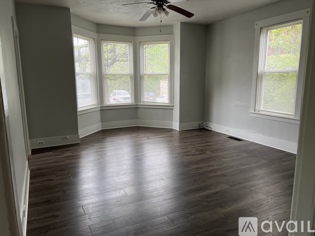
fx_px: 237
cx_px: 158
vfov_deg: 53.0
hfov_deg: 67.3
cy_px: 118
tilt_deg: -10.2
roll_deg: +1.1
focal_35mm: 26
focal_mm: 5.7
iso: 125
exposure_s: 1/121
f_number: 1.5
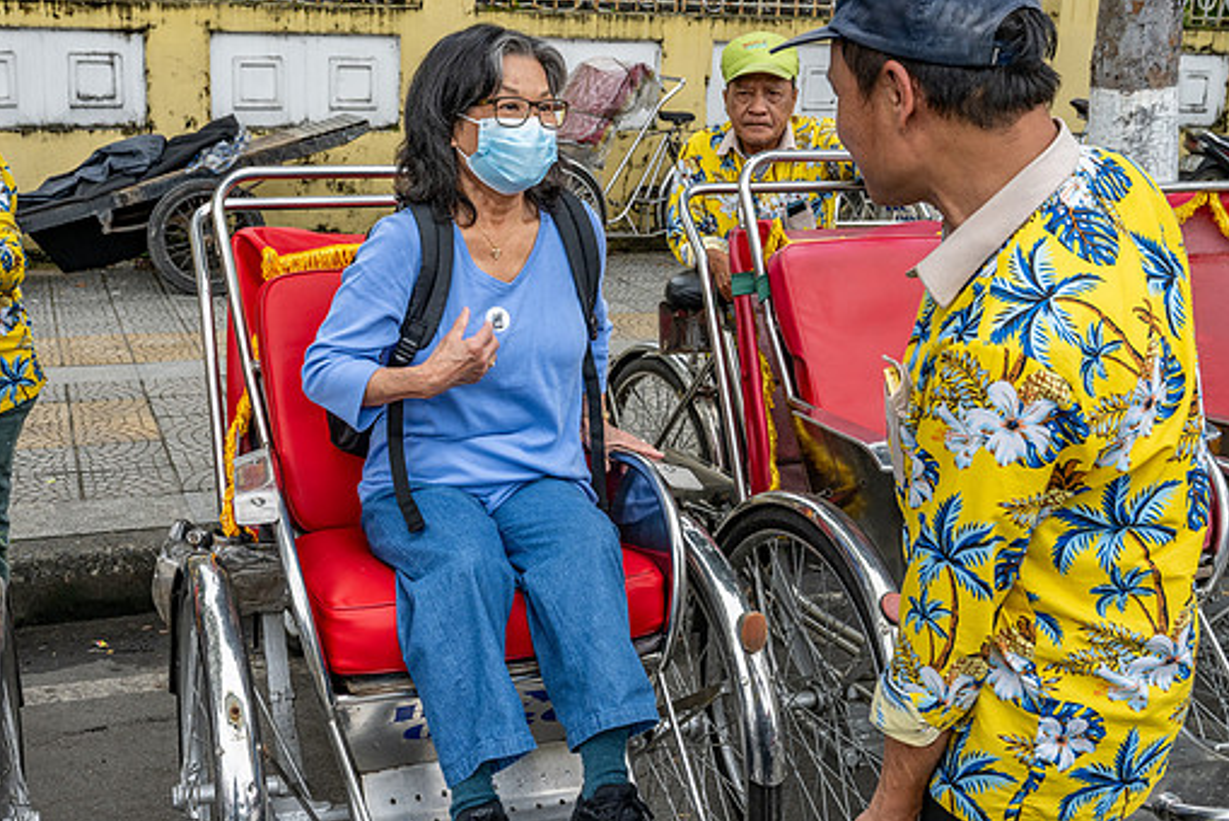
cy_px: 386
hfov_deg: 48.1
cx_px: 477
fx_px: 1366
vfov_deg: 33.4
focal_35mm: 40
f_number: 8
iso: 360
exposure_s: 1/200
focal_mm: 30
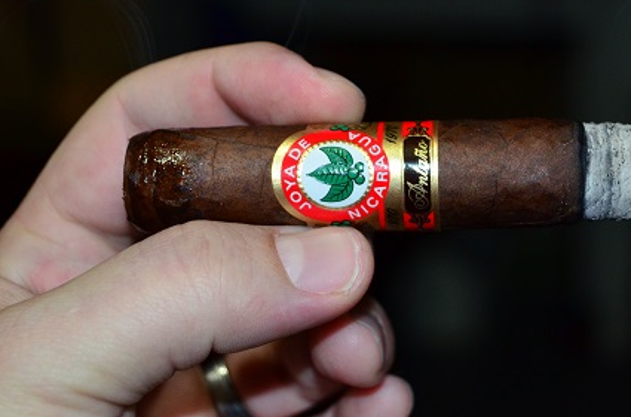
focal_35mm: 112
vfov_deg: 12.2
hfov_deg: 18.3
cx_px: 412
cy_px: 166
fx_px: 1952
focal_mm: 55
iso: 1400
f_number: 5.6
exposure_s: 1/60
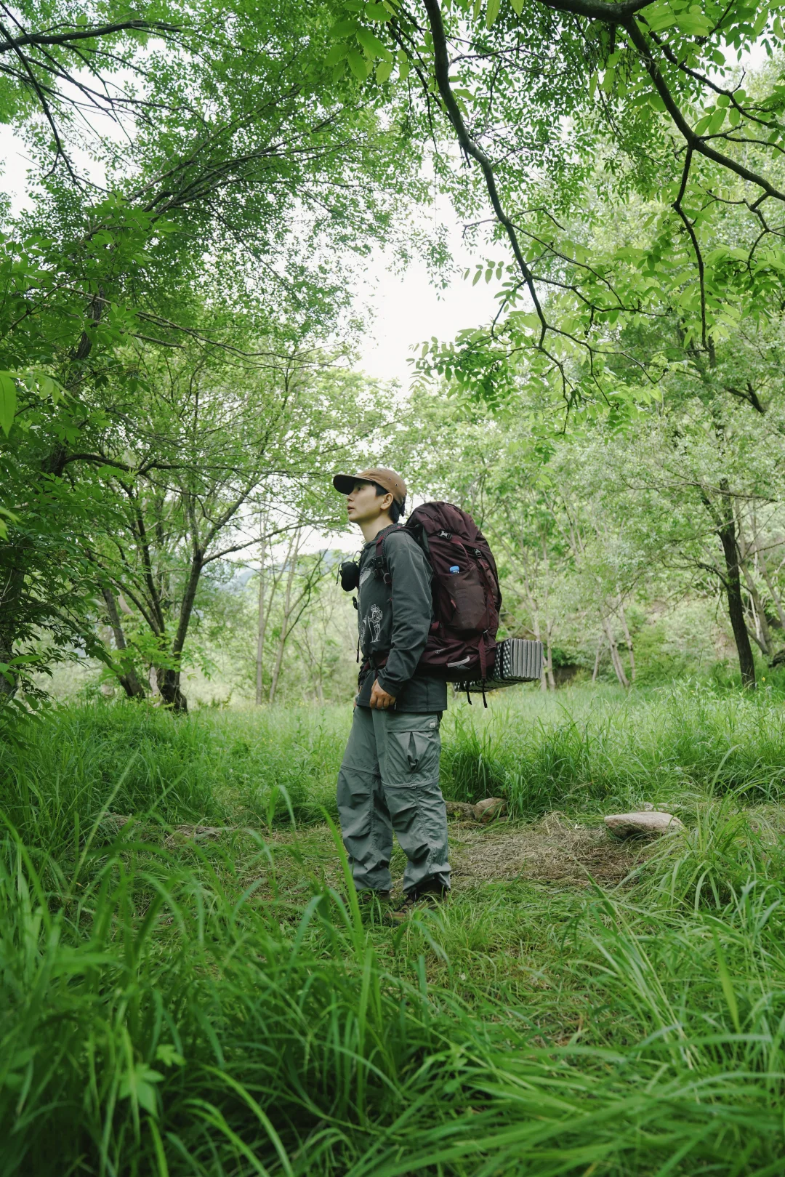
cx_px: 392
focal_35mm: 24
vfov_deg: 73.7
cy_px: 588
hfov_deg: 53.2
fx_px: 785
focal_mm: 24
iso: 500
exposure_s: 1/800
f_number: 2.8
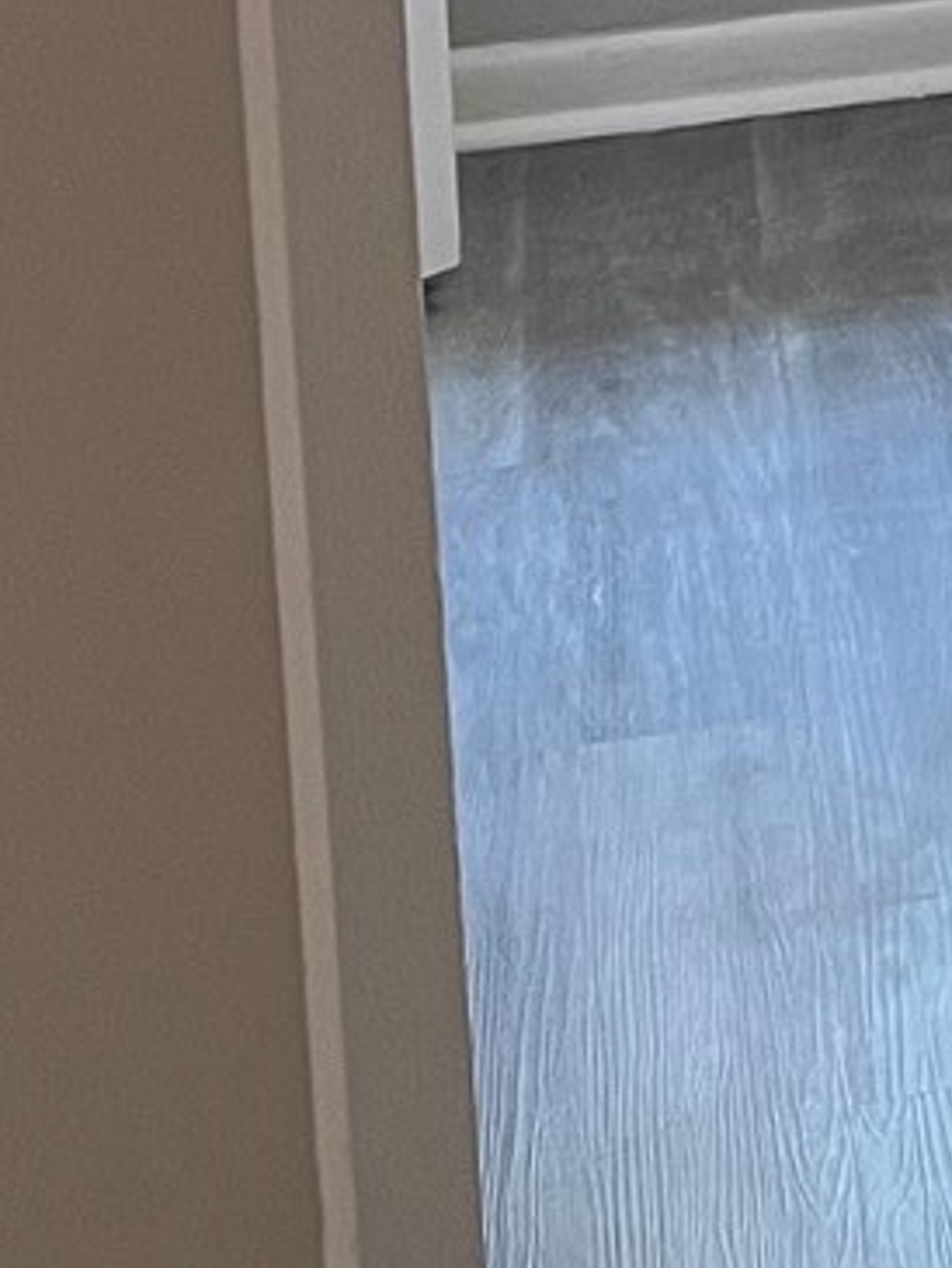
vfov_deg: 12.0
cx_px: 1824
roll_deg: +4.2
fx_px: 5351
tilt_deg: -2.8
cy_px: -1258
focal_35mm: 146
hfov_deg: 9.6
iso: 100
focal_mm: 5.7
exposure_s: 1/60
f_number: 1.5
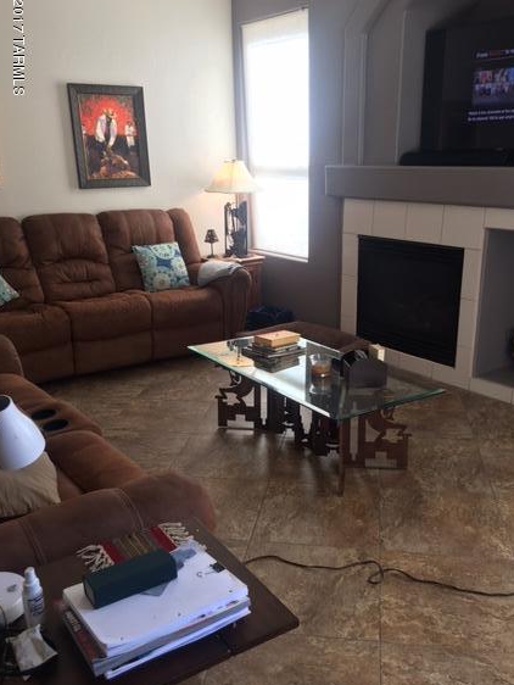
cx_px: 286
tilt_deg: -17.1
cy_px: 371
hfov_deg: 42.9
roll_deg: +1.0
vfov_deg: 55.3
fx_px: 653
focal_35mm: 33
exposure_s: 1/40
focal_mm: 4.15
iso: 25
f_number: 2.2
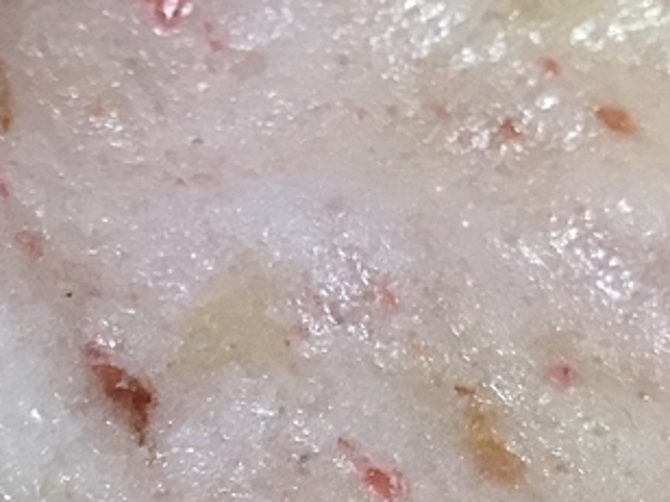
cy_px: 545
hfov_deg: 17.5
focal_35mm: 109
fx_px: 2110
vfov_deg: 13.3
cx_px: -28
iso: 80
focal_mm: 3.99
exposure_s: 1/15
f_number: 1.8
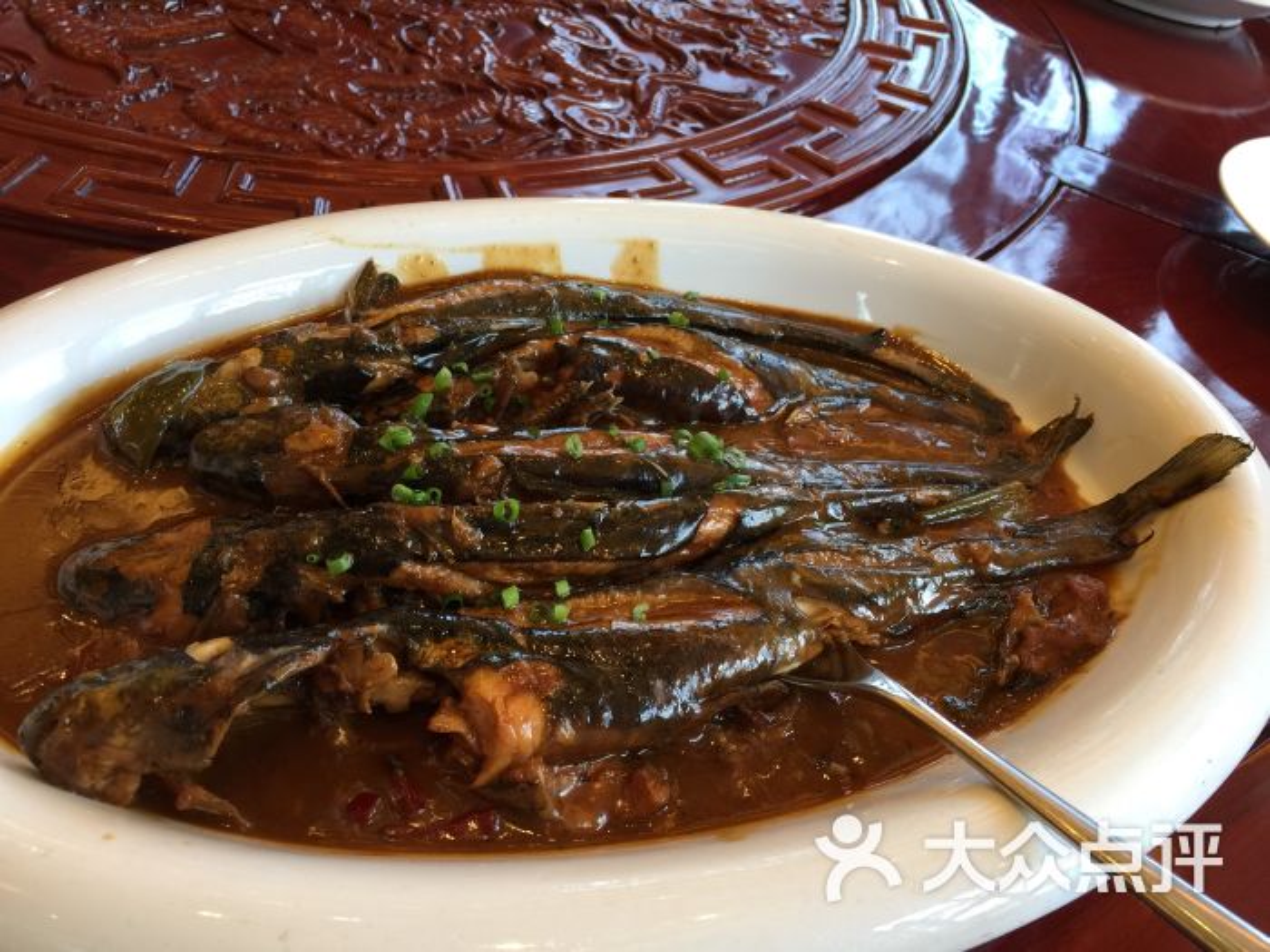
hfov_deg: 61.7
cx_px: 635
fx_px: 1064
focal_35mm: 29
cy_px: 476
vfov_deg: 48.2
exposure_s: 1/33
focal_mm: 4.15
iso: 32
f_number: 2.2
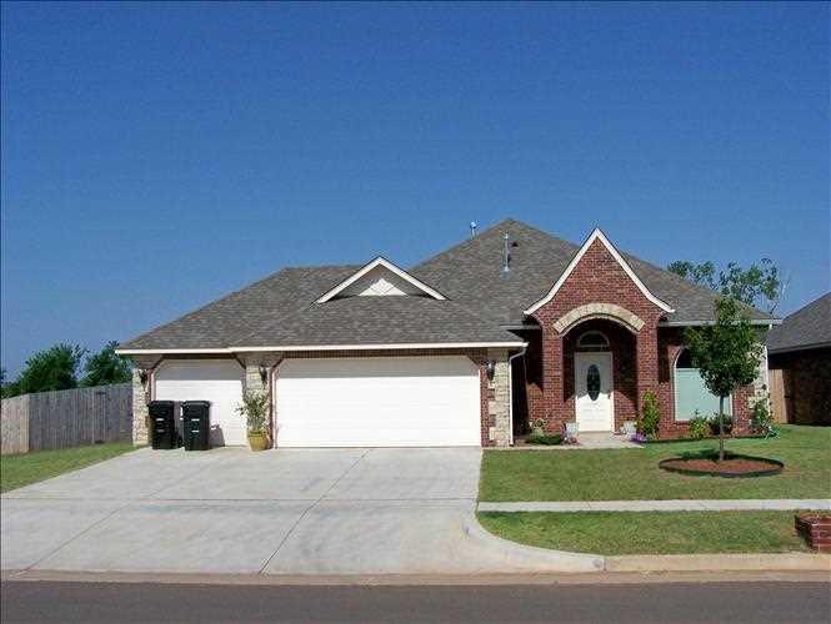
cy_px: 312
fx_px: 913
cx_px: 416
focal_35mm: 38
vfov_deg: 37.8
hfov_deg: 48.9
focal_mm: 6.3
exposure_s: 1/1250
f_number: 5.6
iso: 80
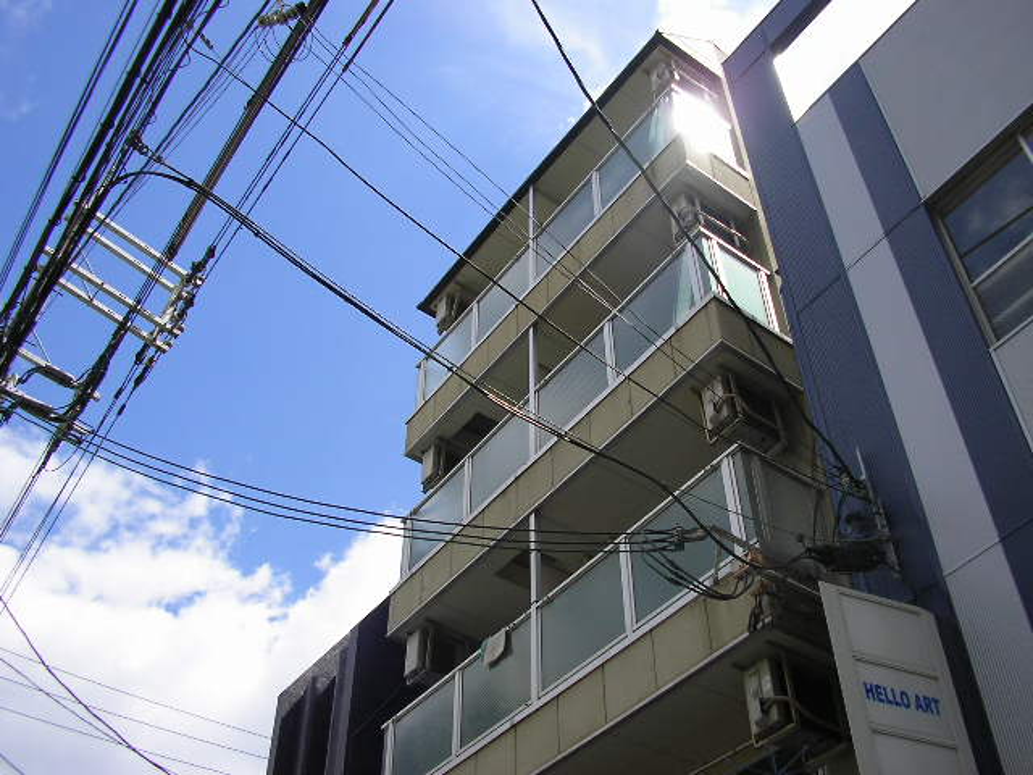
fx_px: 1134
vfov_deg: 37.7
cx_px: 516
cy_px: 388
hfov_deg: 49.0
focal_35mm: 38
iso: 50
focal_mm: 5.8
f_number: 4.1
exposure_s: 1/467
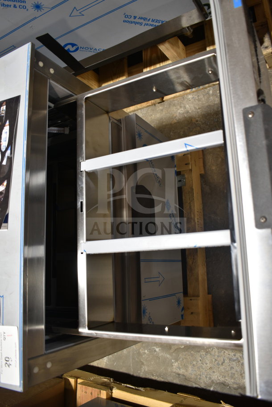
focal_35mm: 27
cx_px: 136
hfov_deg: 47.9
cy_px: 204
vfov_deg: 67.4
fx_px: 306
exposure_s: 1/30
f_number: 3.5
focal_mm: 18
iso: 200
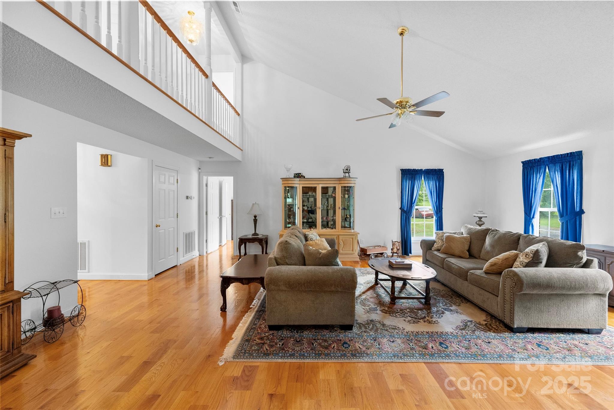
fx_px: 239
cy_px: 205
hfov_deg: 104.2
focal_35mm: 14
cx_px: 307
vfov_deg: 81.3
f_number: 4
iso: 1600
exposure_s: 1/40
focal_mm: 14
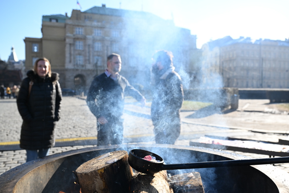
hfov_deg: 58.7
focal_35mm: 32
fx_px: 257
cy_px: 96
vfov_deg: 41.1
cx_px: 144
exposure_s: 1/3200
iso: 1250
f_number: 5.6
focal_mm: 32
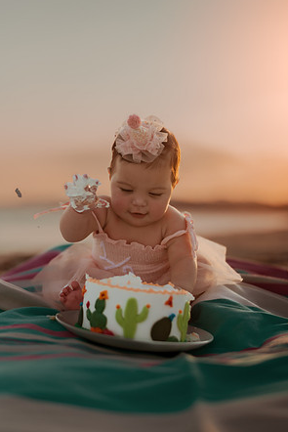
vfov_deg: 33.9
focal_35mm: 59
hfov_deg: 23.0
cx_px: 144
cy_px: 214
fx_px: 707
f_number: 1.8
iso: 100
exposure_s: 1/8000
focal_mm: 58
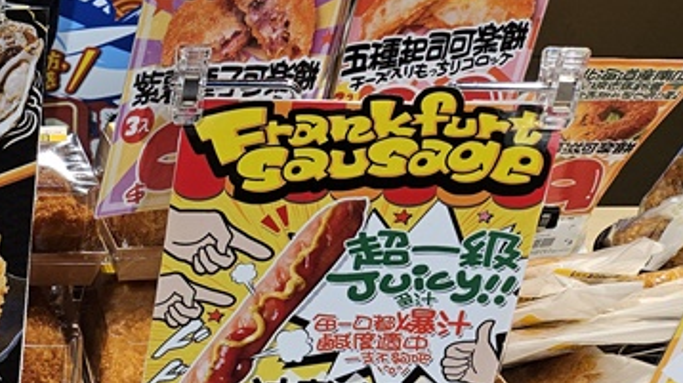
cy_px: 499
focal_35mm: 70
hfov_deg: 25.6
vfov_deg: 16.3
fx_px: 1267
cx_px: -219
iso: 50
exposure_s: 1/120
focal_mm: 5.4
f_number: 1.8
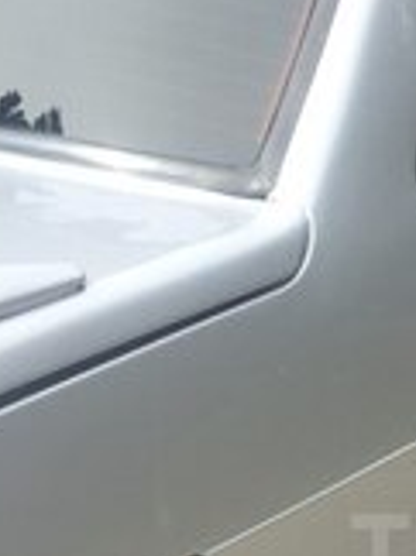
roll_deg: -0.3
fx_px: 1430
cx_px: 615
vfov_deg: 21.3
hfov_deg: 15.3
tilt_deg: -25.9
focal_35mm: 89
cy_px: 553
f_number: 2.2
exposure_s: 1/775
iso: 32
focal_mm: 4.15
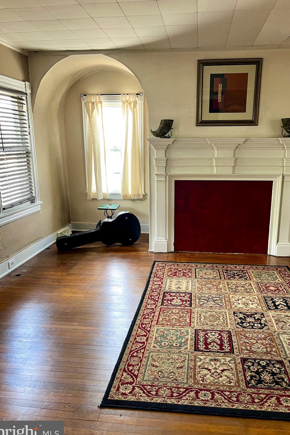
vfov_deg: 65.5
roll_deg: +0.8
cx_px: 160
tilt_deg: -13.9
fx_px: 338
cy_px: 219
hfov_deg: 46.3
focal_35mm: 28
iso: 125
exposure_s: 1/60
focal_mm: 5.1
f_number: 1.6
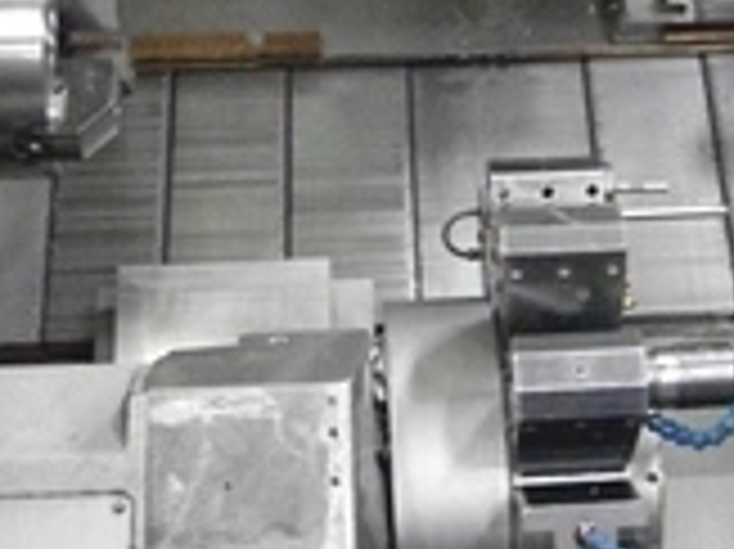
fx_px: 1822
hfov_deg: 22.6
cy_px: 81
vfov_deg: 17.0
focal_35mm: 86
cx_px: 554
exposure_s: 1/40
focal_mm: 6.3
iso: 800
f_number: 3.1
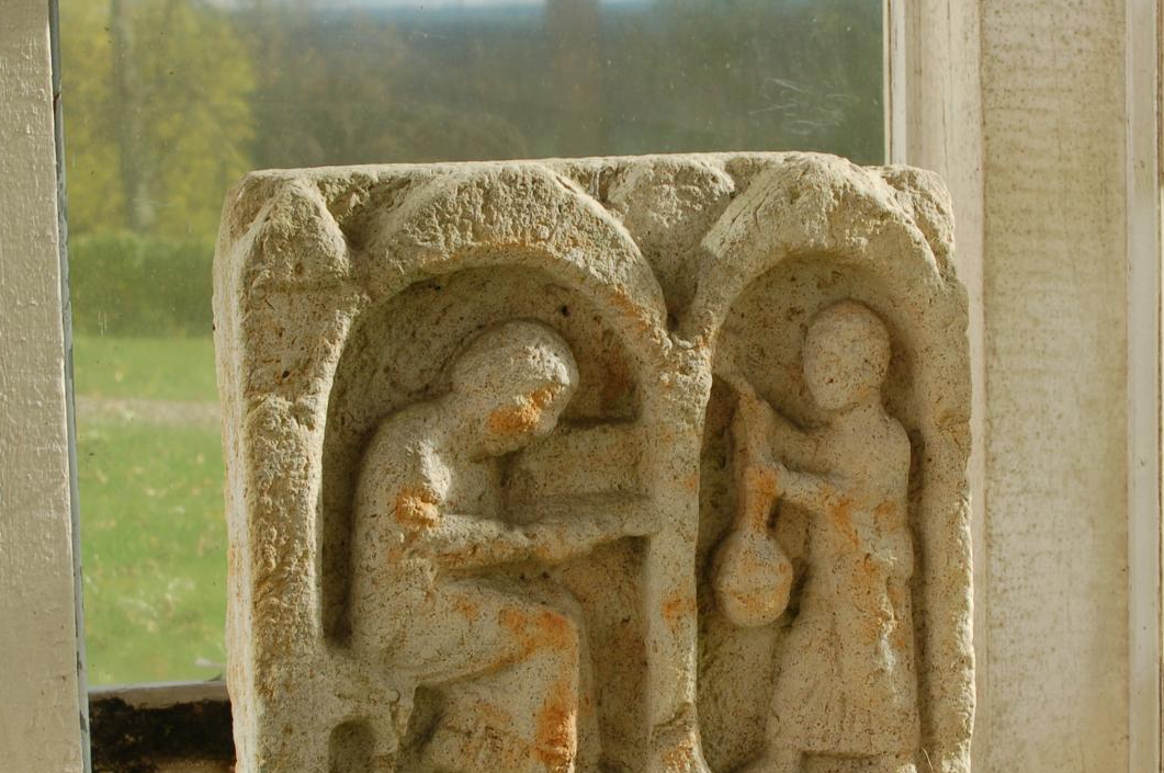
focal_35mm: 106
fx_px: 3424
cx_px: 657
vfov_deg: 12.9
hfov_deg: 19.3
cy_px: 508
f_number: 8
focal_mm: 50
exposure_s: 1/250
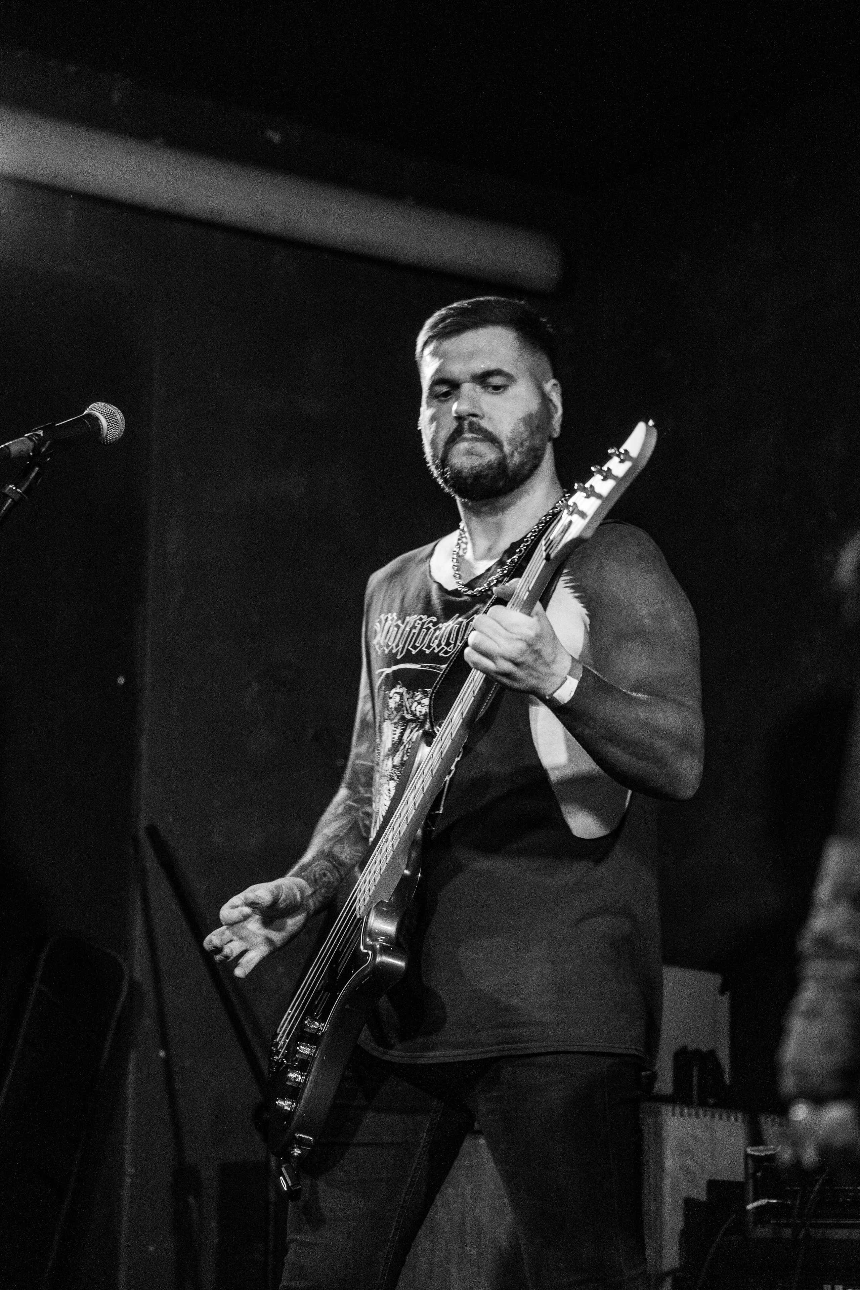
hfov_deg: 14.6
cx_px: 430
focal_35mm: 94
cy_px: 645
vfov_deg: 21.7
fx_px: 3368
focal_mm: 94
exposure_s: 1/160
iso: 6400
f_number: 2.8
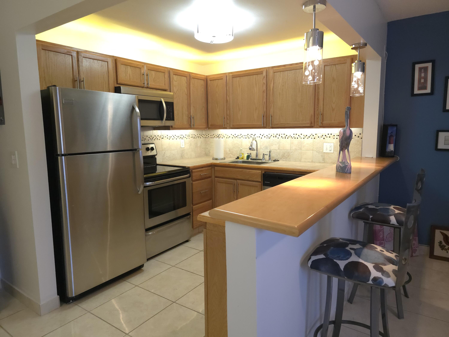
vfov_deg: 58.9
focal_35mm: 23
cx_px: 224
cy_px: 168
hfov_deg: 73.9
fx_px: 298
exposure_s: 1/125
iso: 800
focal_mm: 6.3
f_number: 1.7
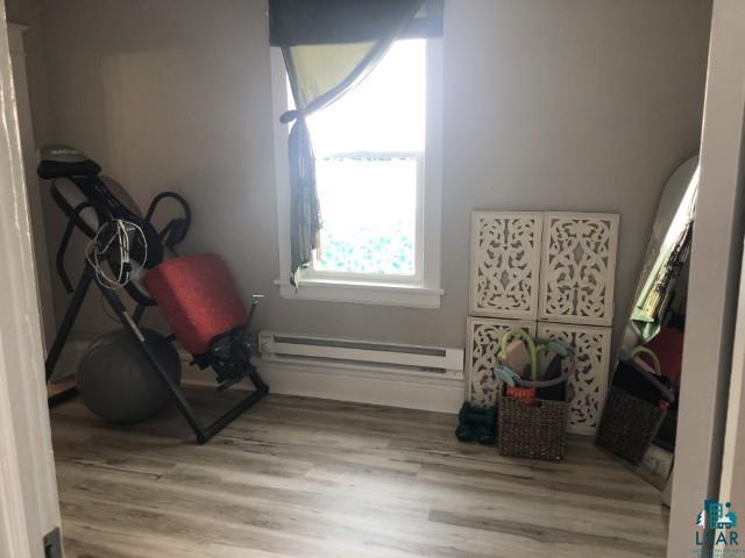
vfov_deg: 49.7
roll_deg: +0.0
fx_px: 603
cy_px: 279
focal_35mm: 28
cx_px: 372
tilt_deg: -11.5
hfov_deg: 63.4
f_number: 1.8
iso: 25
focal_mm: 3.99
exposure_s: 1/30
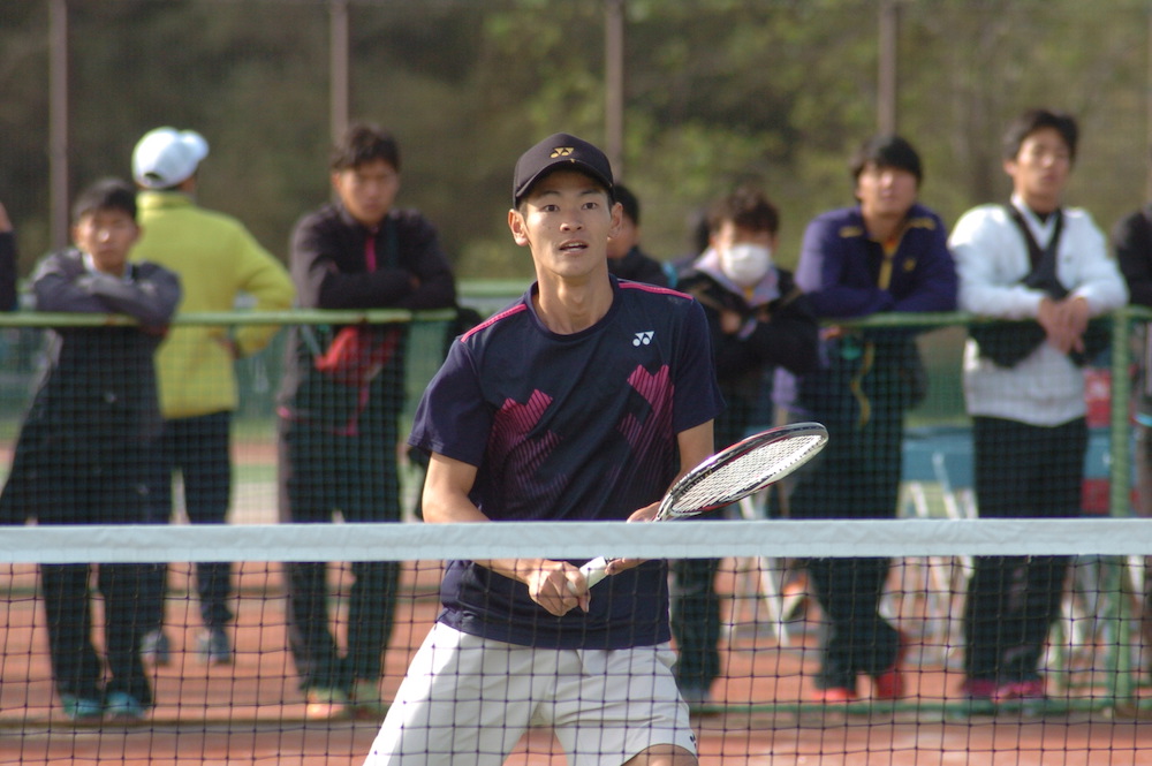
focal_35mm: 450
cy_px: 383
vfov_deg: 3.0
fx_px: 14388
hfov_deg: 4.6
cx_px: 576
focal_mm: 300
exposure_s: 1/500
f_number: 6
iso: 400
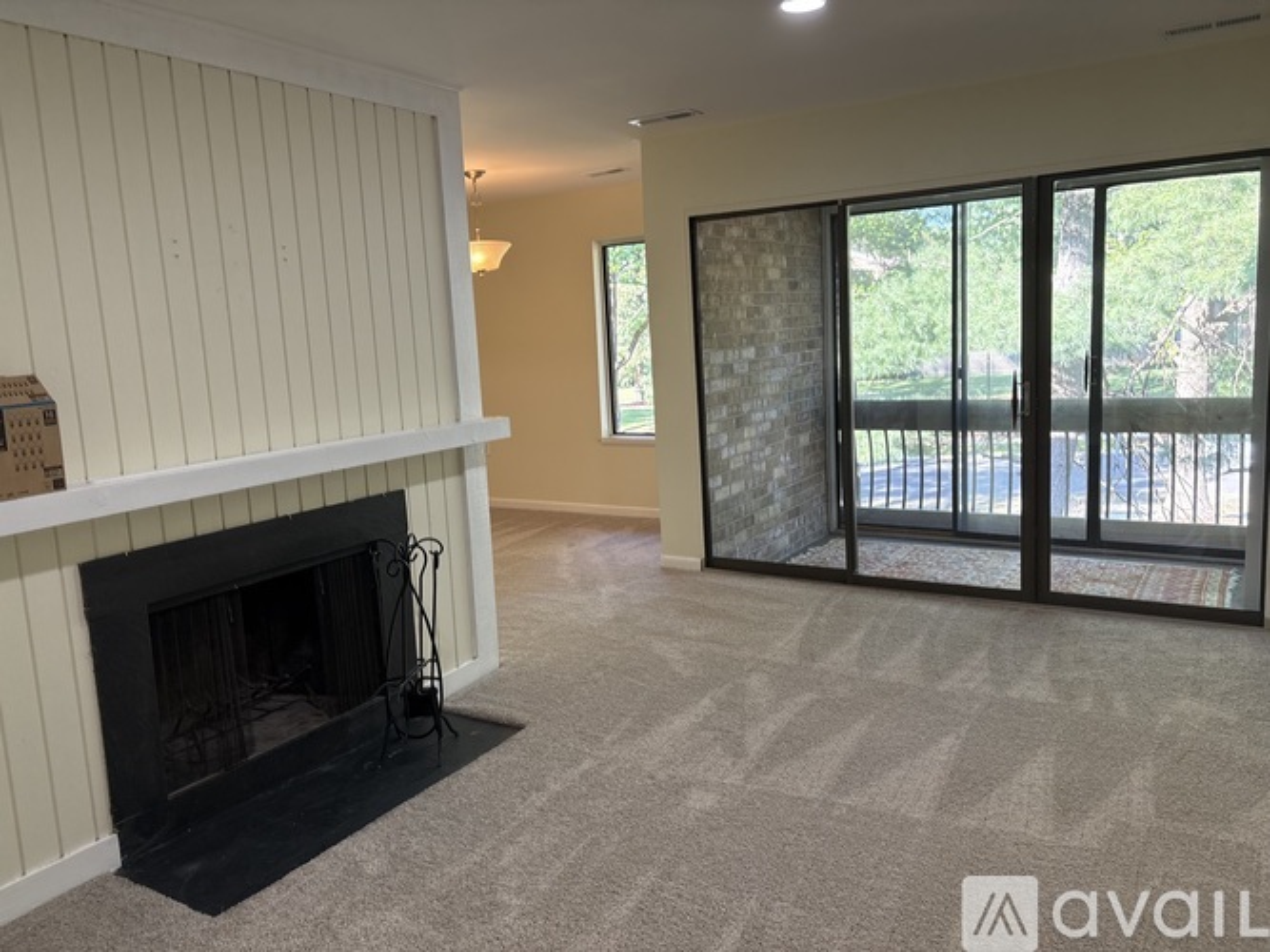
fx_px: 954
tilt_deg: -9.8
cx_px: 635
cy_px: 476
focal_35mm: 26
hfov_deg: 67.3
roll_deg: +3.8
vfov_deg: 53.0
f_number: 1.6
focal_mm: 5.96
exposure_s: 1/120
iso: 125
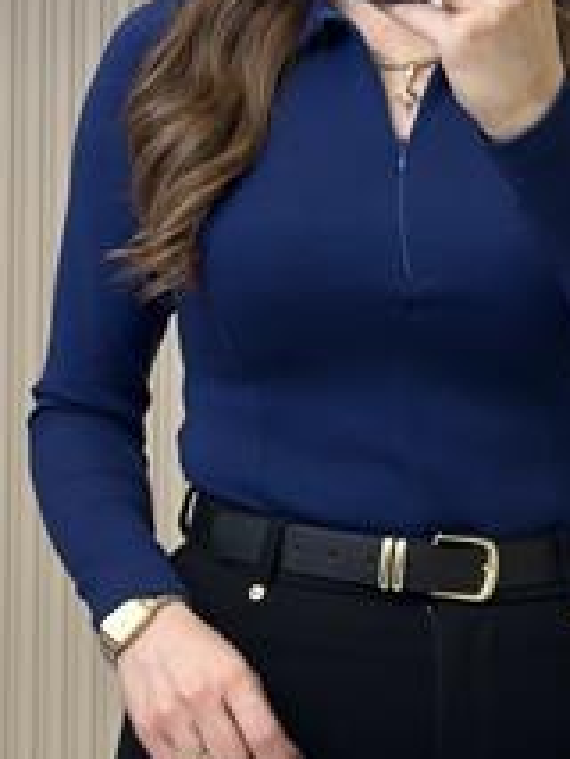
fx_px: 2632
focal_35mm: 120
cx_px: 356
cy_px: 330
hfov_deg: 12.4
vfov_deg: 16.4
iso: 80
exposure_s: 1/241
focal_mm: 6.86
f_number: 1.78
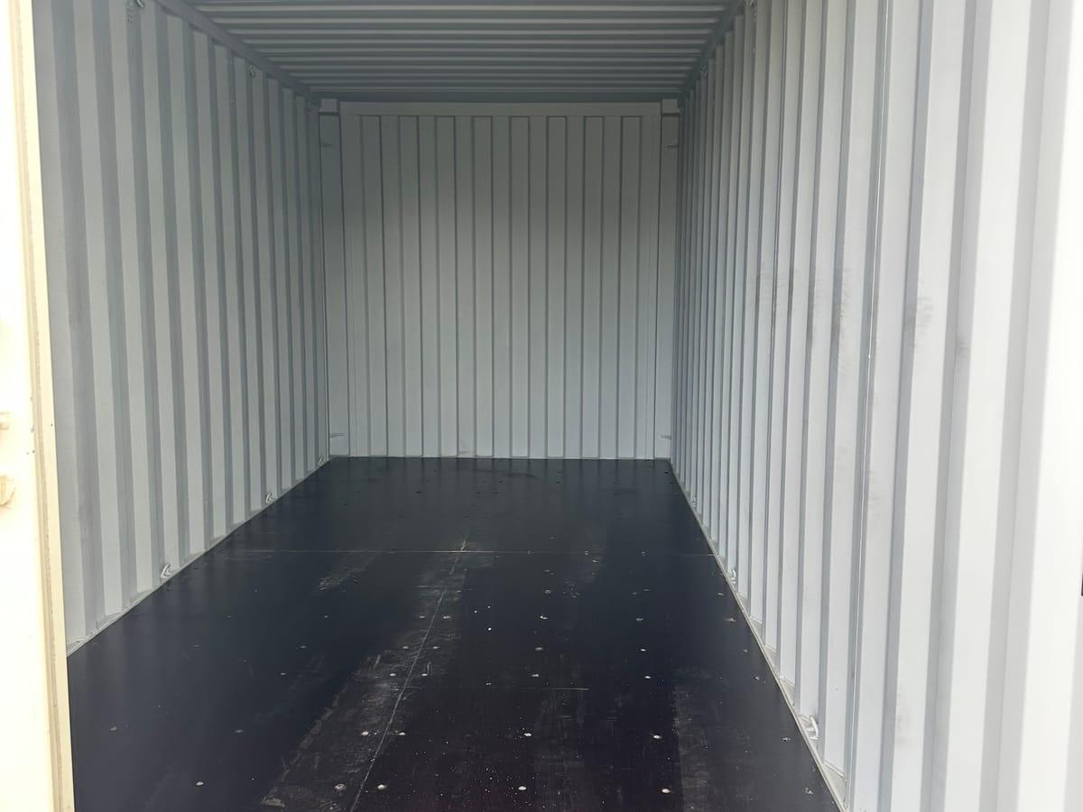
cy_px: 406
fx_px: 751
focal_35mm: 24
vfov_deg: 56.8
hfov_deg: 71.6
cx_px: 542
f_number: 1.78
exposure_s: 1/137
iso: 64
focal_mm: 6.86
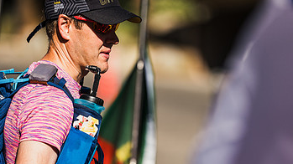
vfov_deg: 4.6
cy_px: 114
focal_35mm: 261
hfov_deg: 8.3
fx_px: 2027
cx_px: 147
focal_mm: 150
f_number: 2
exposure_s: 1/8000
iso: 100
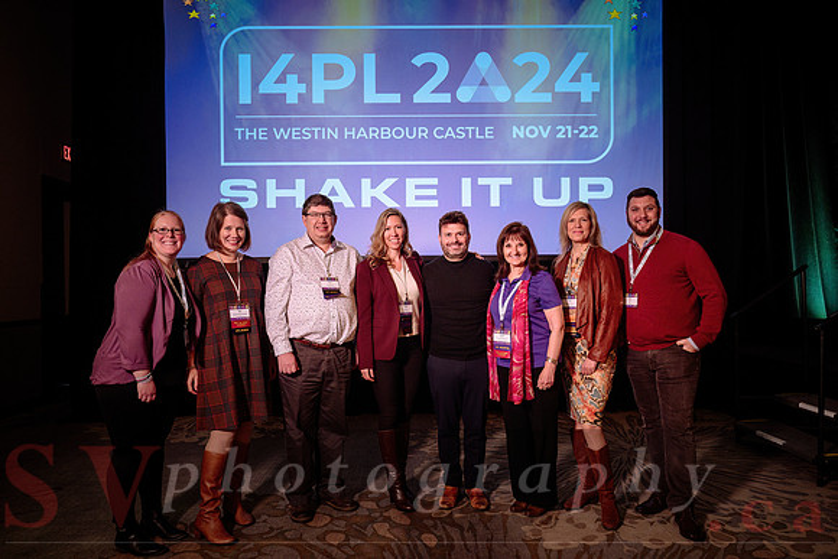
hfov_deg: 71.6
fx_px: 581
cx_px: 419
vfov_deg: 51.4
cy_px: 289
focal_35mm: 25
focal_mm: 24
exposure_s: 1/100
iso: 1000
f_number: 3.5
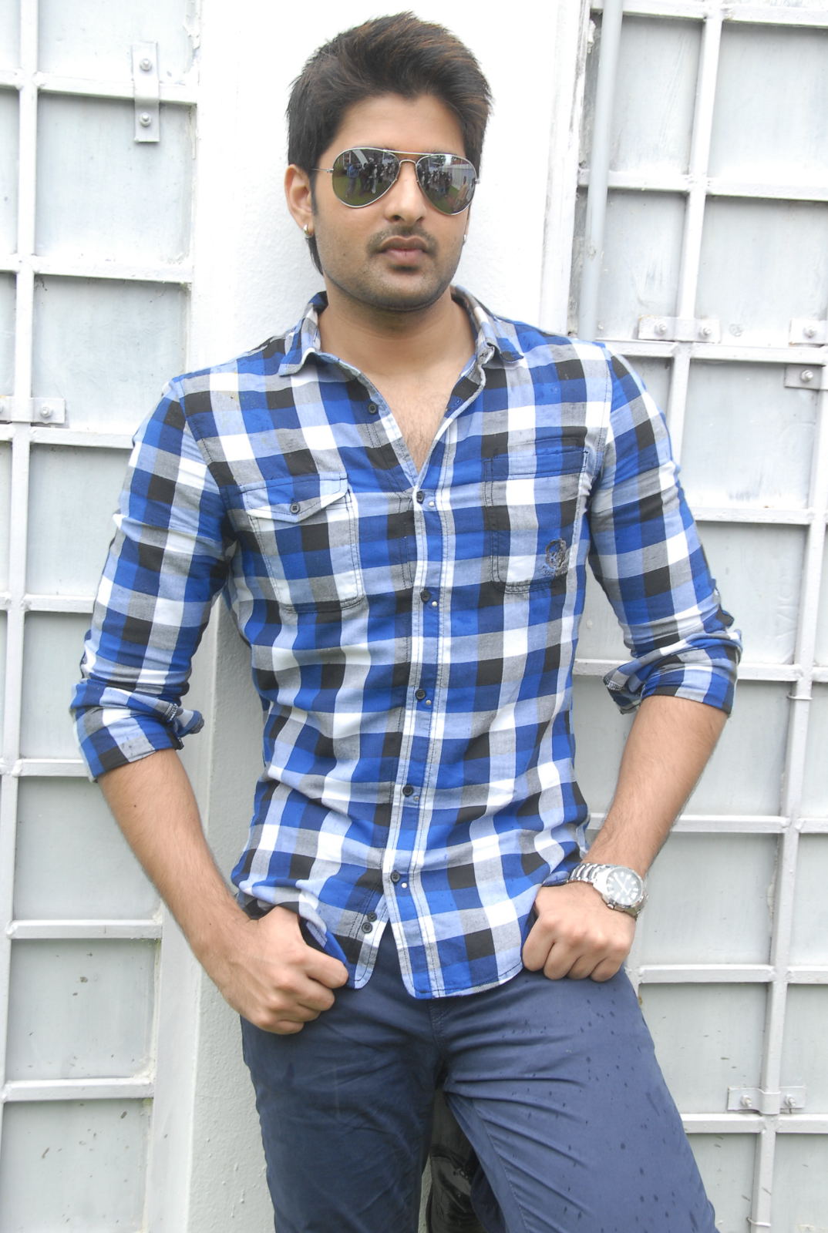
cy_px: 616
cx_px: 414
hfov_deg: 25.2
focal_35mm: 54
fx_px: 1854
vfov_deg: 36.8
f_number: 8
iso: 320
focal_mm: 36
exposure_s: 1/125
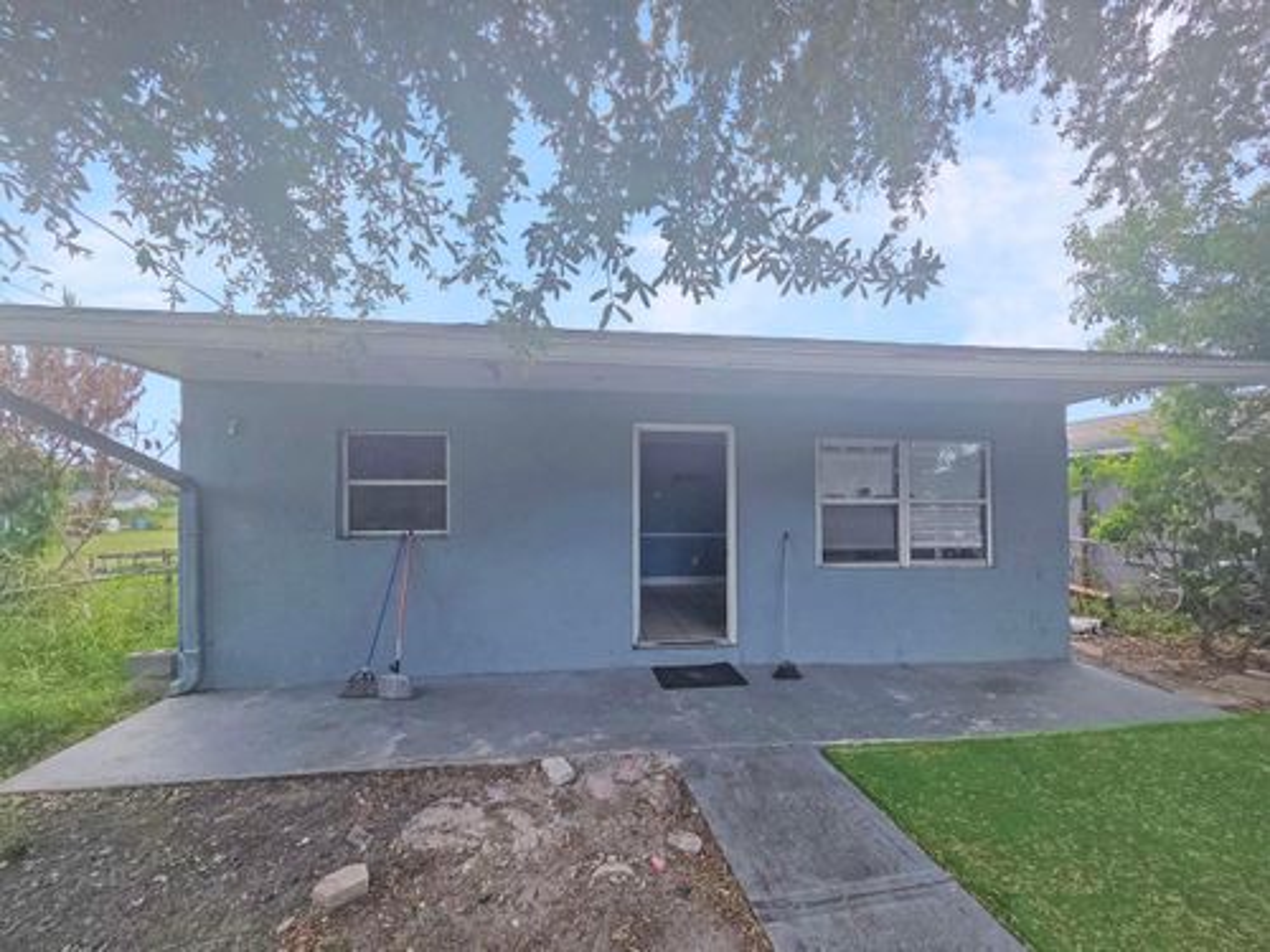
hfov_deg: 106.2
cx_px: 635
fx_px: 477
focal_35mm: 13
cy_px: 476
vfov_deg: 89.9
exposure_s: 1/628
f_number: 2.2
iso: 50
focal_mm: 2.2
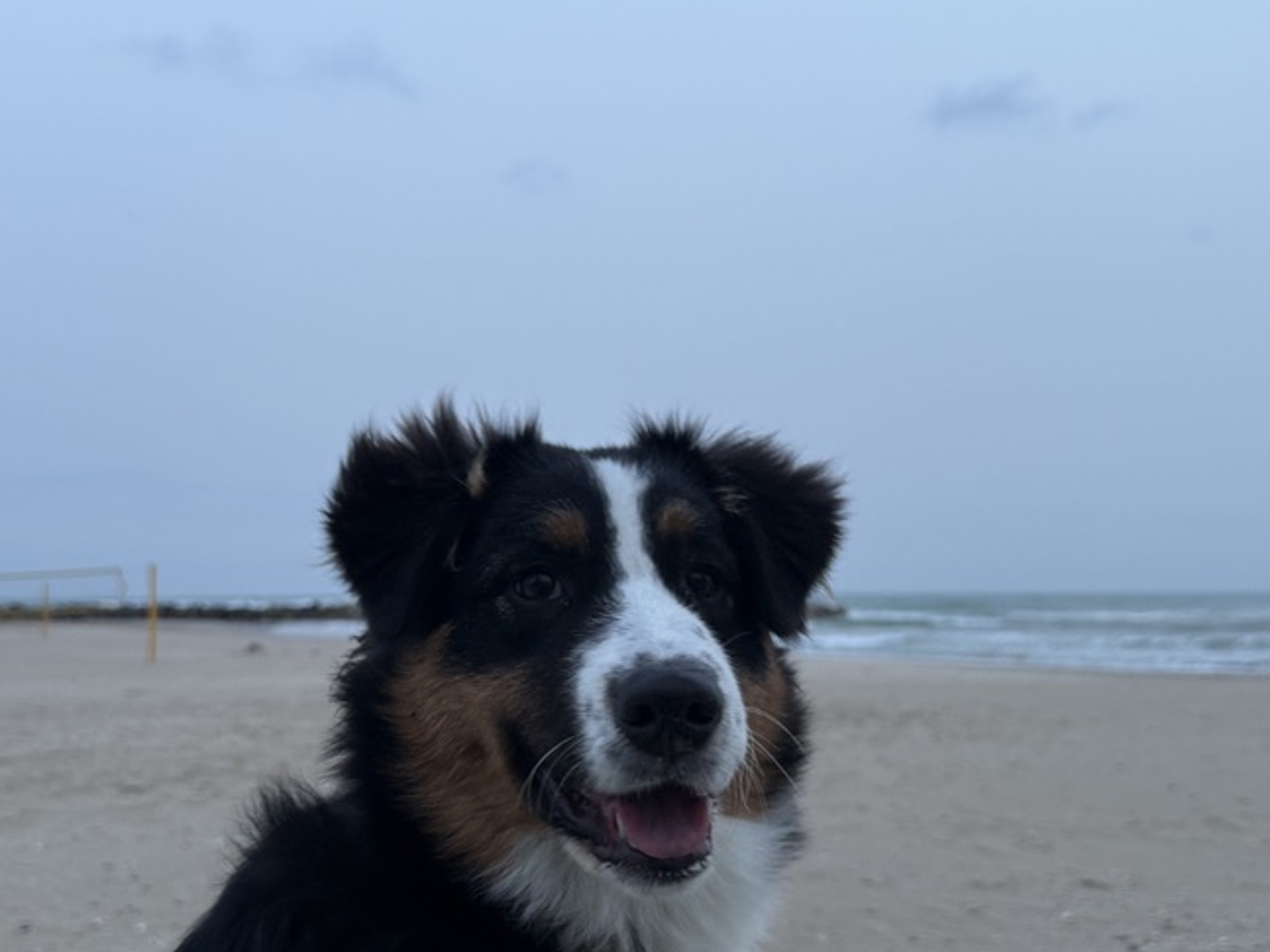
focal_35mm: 38
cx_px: 567
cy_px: 506
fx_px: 1394
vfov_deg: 37.7
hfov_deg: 48.9
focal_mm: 6.76
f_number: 1.78
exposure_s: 1/121
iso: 160
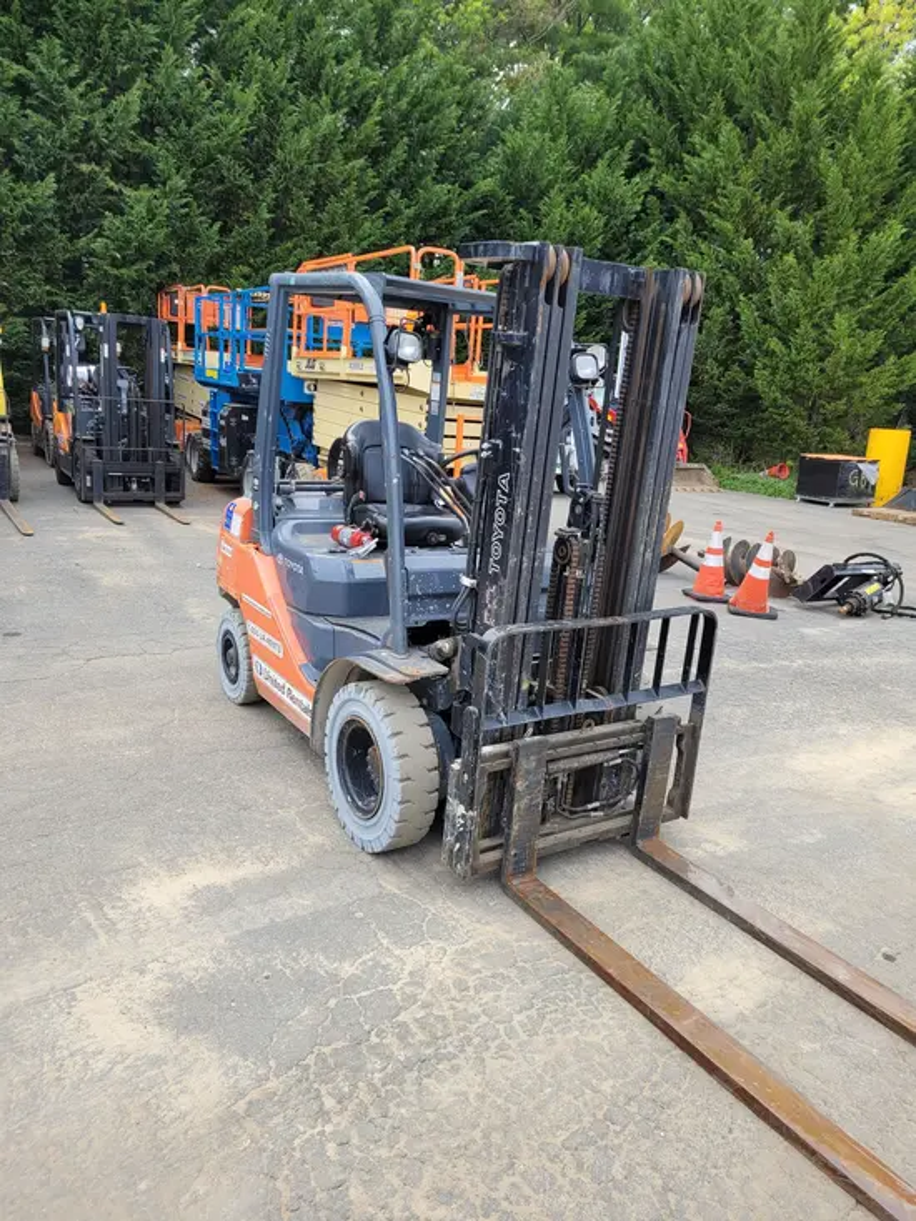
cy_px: 610
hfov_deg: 53.1
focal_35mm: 26
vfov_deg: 67.3
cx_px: 458
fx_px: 917
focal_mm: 5.4
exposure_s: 1/773
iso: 40
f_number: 1.8
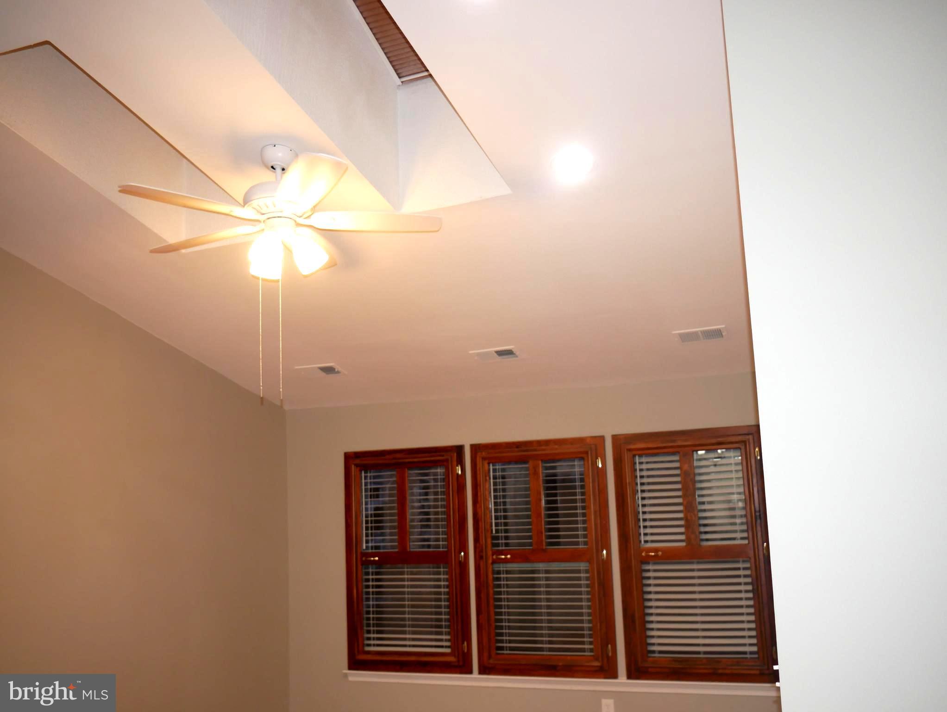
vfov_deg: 41.8
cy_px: 356
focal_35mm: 34
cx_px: 474
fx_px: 931
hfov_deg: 53.9
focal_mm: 17
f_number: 3.8
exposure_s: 1/60
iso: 800
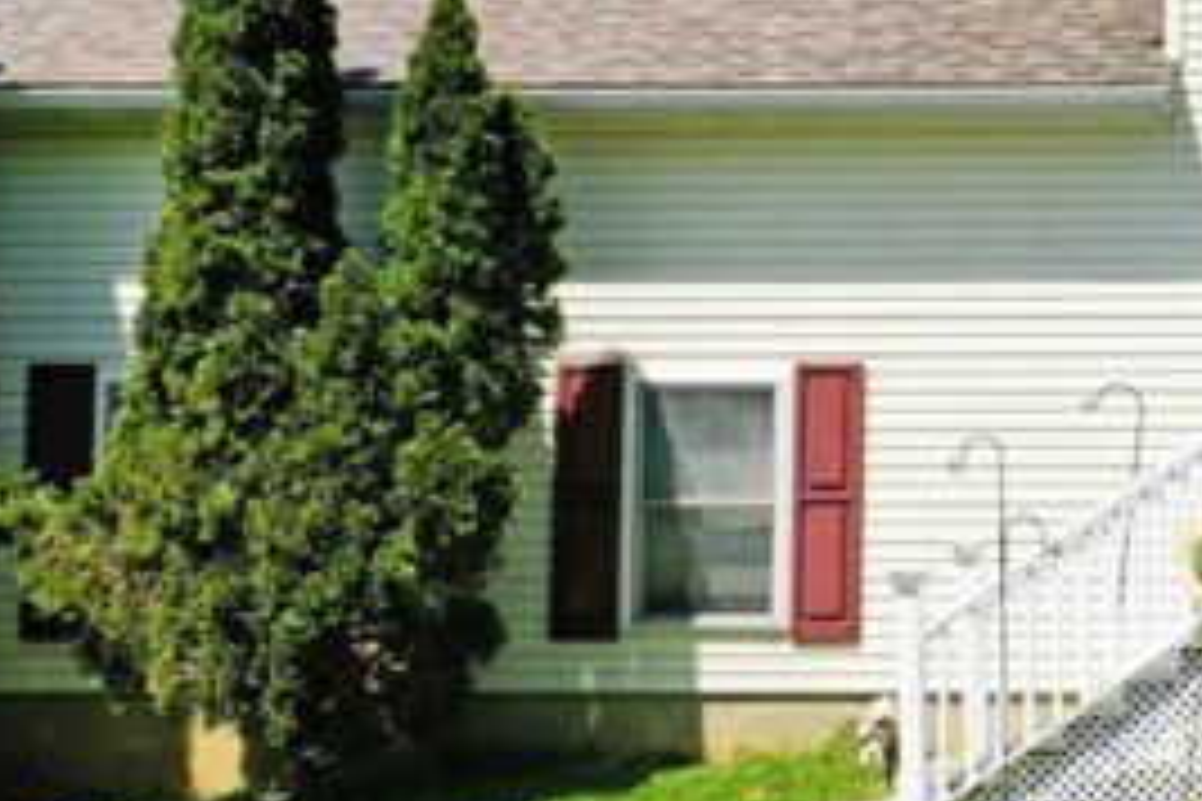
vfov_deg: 16.1
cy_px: 79
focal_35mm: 84
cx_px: 1531
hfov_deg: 21.9
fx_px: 2804
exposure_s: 1/640
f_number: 6.3
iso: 100
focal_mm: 10.26
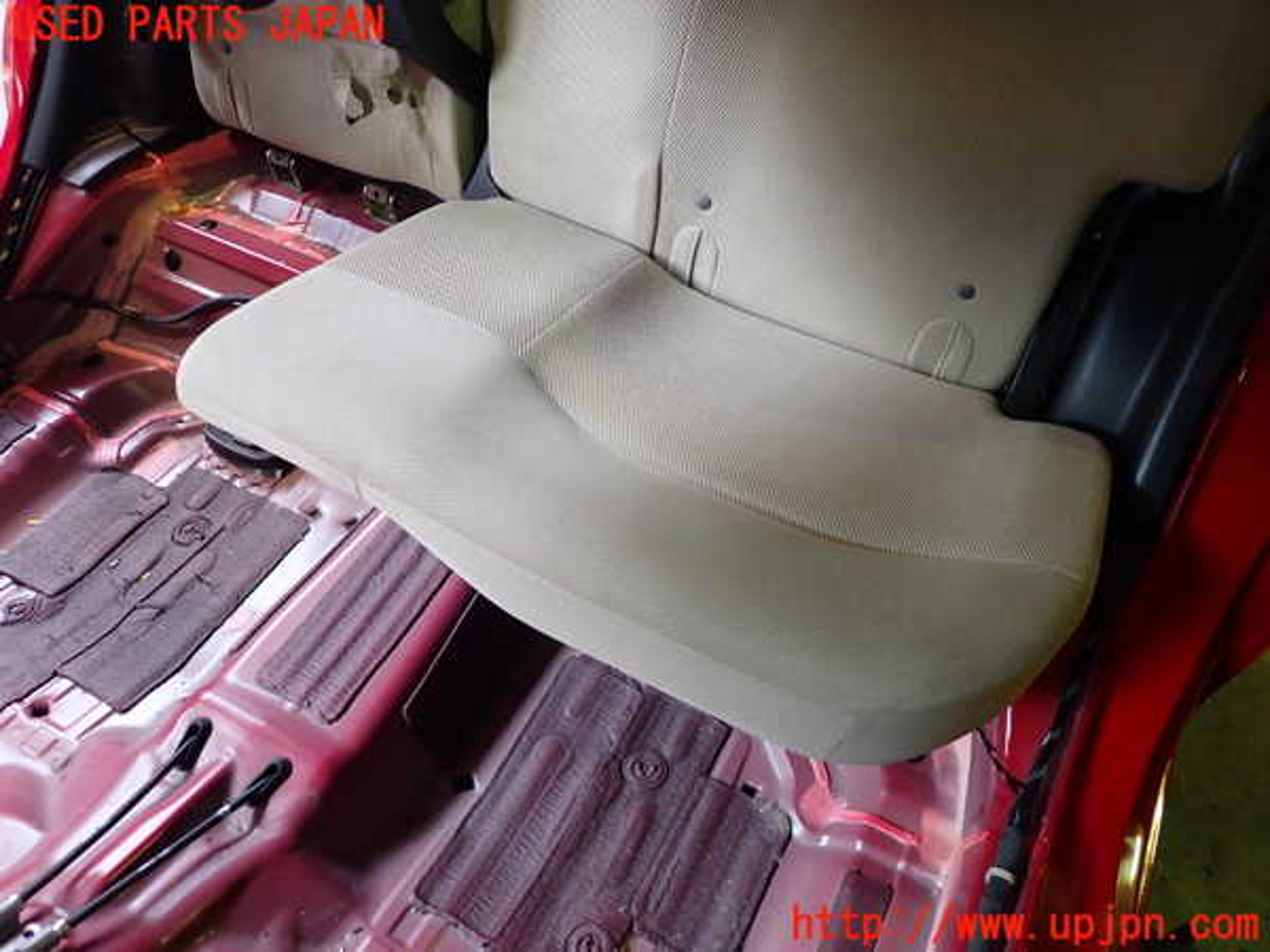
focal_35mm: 25
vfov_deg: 54.9
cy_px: 476
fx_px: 917
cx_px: 635
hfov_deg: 69.4
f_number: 2
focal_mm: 4.5
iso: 200
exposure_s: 1/60
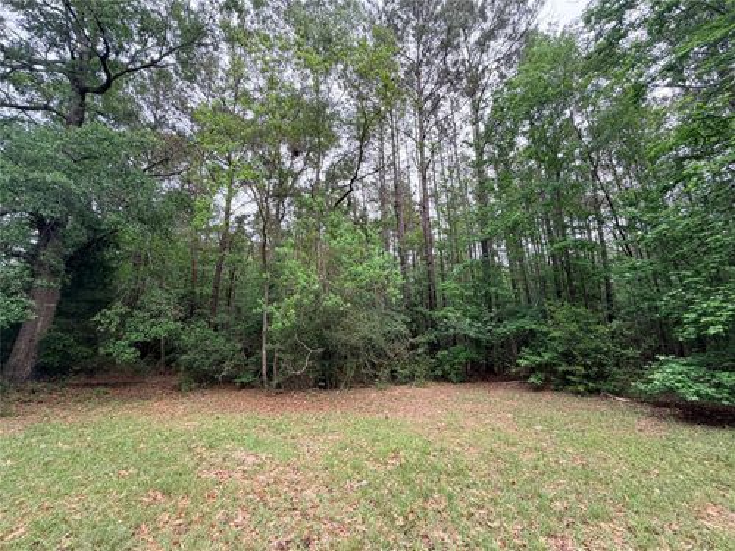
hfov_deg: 102.1
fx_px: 297
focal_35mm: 14
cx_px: 368
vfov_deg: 85.7
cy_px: 276
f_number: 2.2
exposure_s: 1/121
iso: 100
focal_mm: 2.22
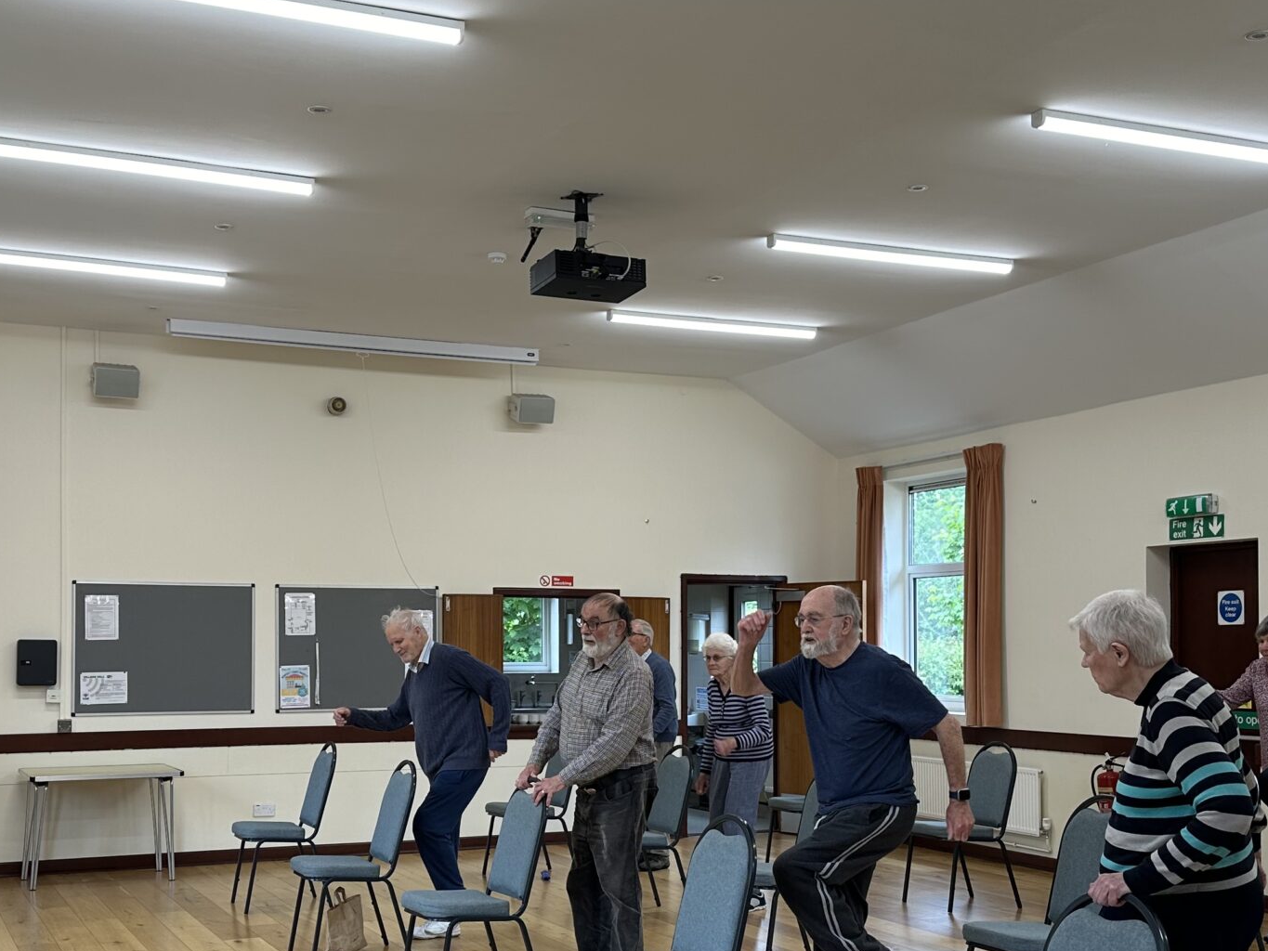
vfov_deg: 32.0
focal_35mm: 45
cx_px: 569
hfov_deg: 42.0
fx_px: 1649
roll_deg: +0.4
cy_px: 600
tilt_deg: +1.5
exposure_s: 1/100
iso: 64
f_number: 1.78
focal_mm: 6.86
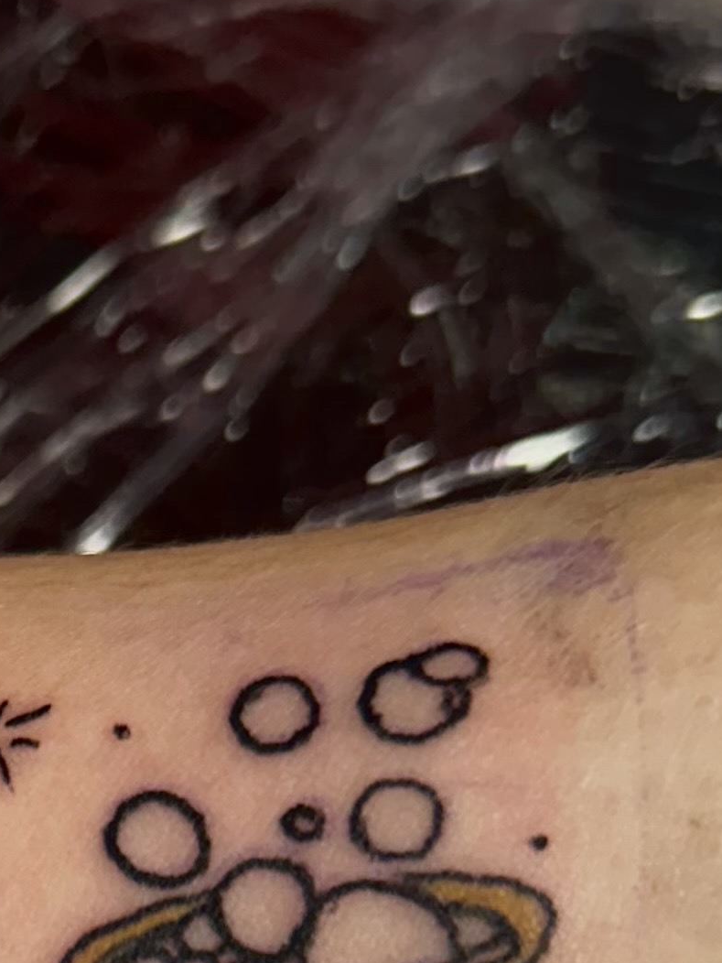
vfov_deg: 20.1
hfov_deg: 15.0
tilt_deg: -65.1
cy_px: 1115
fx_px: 2559
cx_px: -328
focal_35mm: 92
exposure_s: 1/60
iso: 320
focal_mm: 6.86
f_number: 1.78
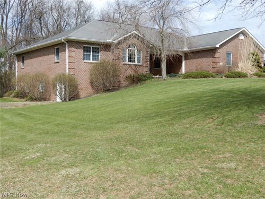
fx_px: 344
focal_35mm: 45
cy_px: 100
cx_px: 132
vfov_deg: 32.2
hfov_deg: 42.1
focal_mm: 8
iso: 80
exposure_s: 1/500
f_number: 4
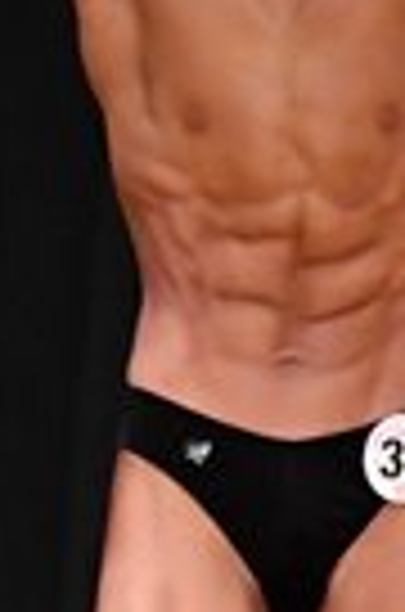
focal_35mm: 1627
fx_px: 27594
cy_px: 495
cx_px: -947
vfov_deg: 1.3
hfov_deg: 0.8
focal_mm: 190
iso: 4000
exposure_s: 1/400
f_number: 5.6
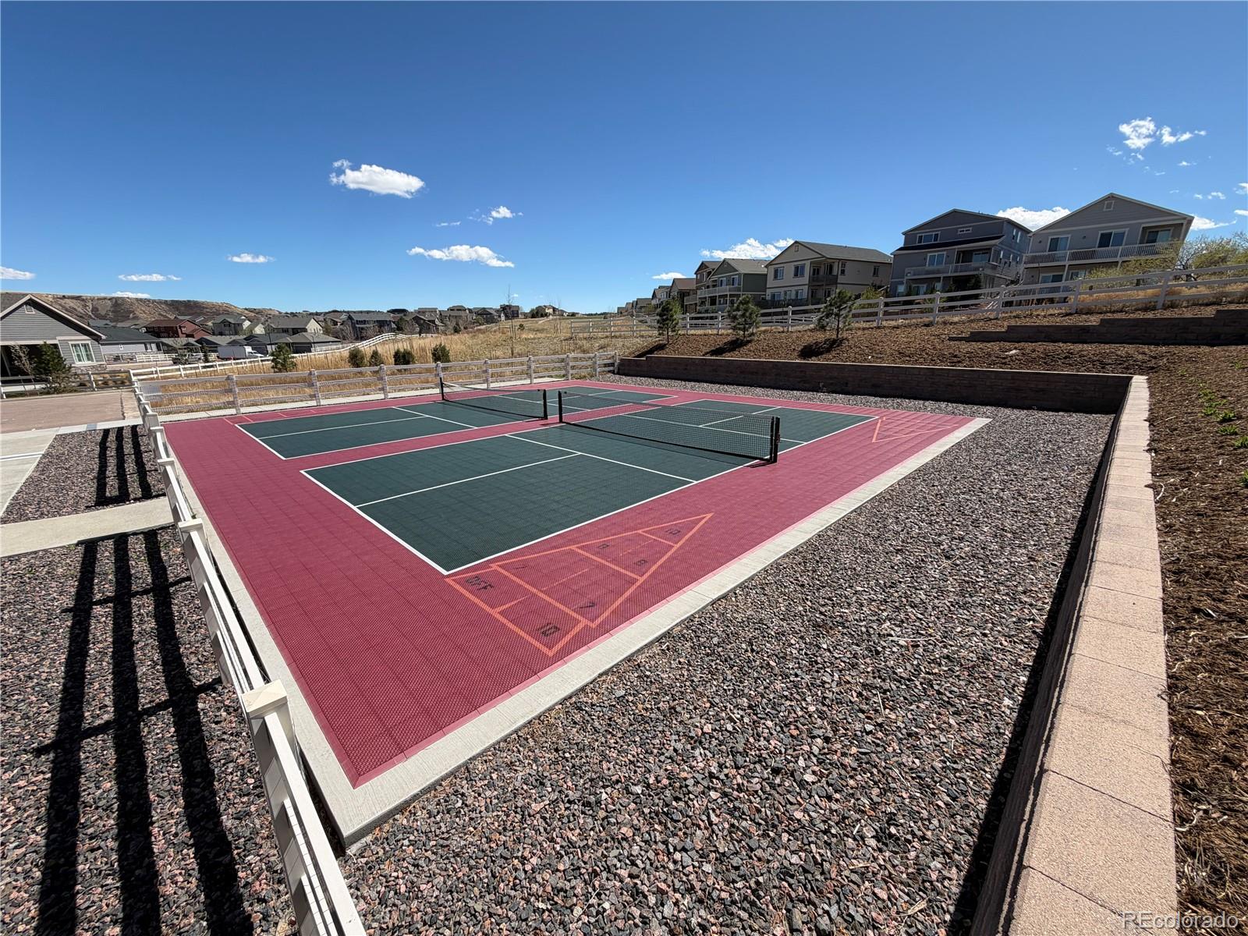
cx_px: 624
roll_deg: +0.1
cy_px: 468
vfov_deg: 85.7
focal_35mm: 14
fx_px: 505
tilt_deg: -17.6
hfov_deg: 102.1
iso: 20
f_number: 2.2
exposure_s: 1/841
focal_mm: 2.22
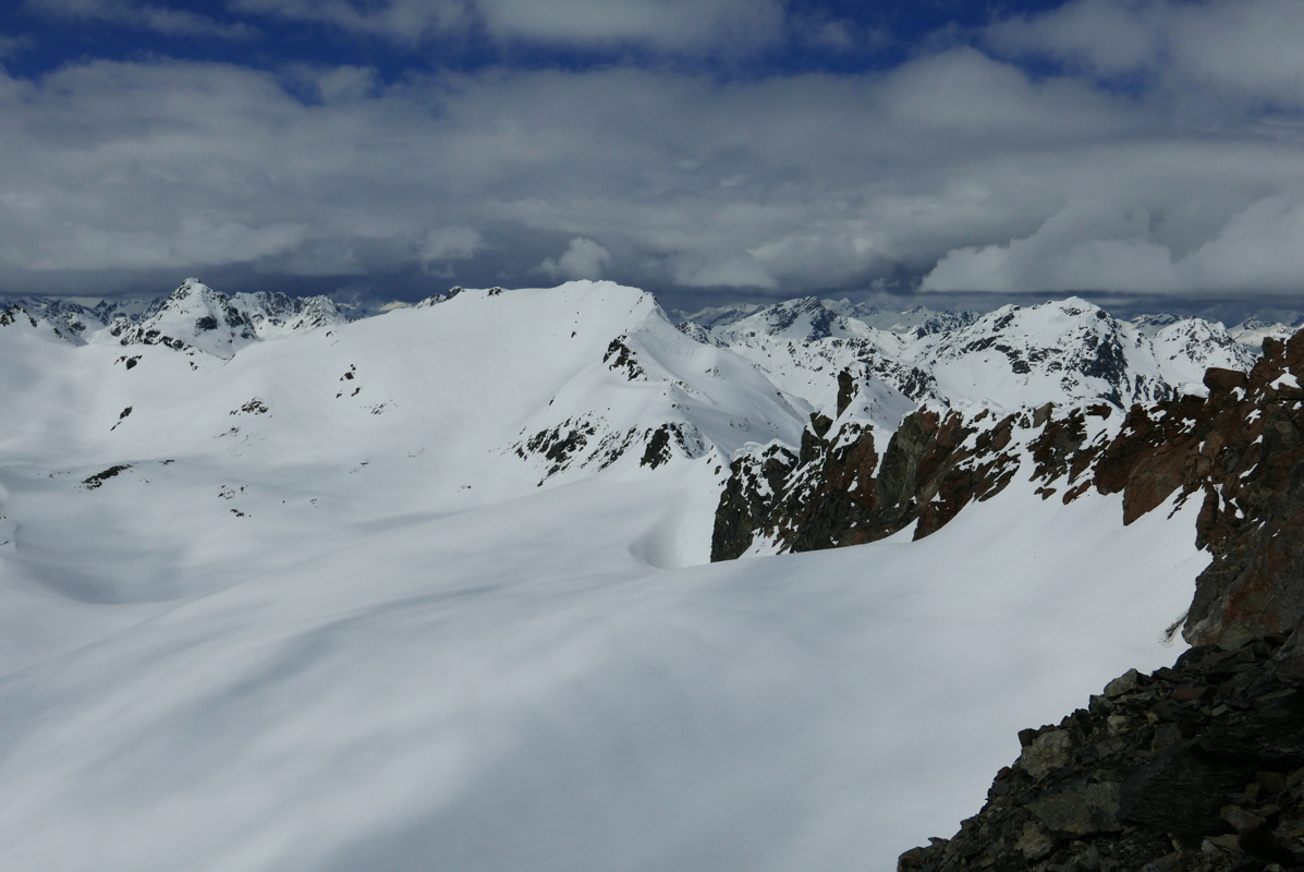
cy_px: 436
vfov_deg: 33.5
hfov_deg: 48.4
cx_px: 652
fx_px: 1450
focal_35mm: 40
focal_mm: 17.9
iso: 200
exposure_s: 1/8000
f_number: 5.6
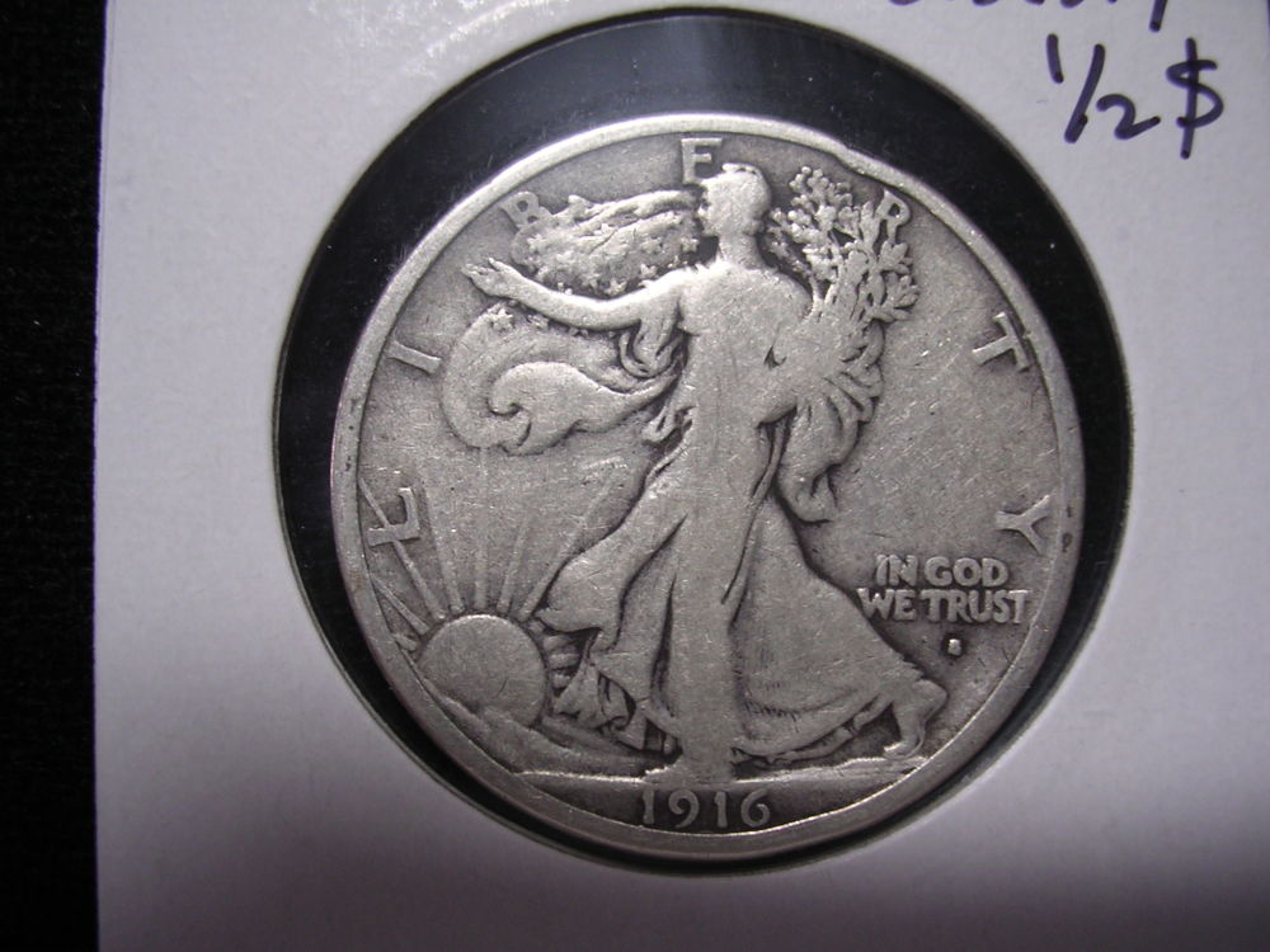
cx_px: 635
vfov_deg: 37.7
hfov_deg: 49.0
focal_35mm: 38
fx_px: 1394
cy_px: 476
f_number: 2.8
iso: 100
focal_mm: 5.8
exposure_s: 1/15.2
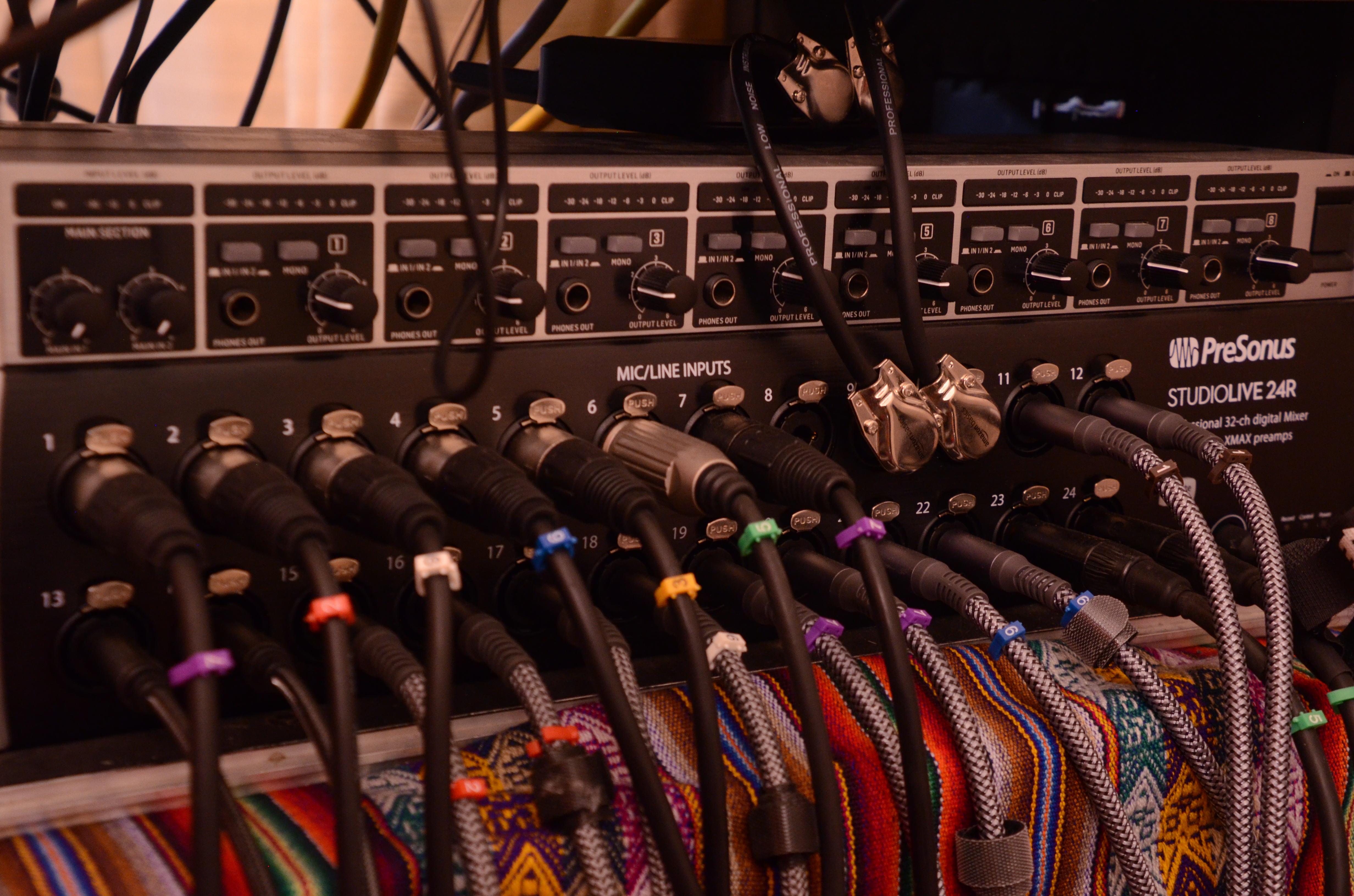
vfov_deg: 23.7
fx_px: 2139
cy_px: 448
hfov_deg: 35.1
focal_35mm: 57
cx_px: 677
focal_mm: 38
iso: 1600
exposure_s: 1/6
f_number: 14
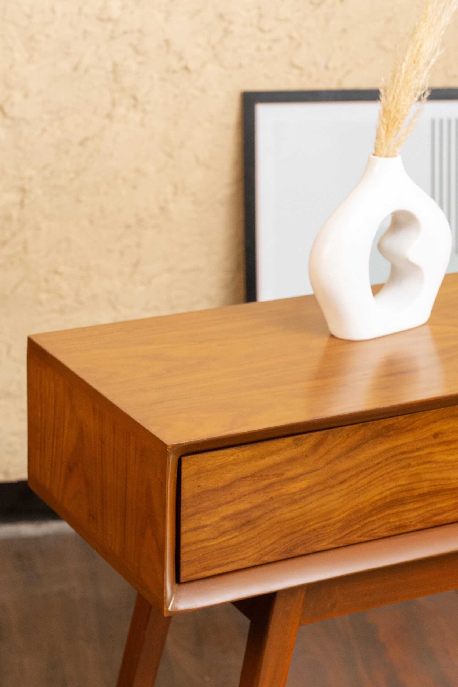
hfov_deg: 14.6
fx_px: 1793
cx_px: 229
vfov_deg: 21.7
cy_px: 344
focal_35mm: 94
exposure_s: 1/200
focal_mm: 63
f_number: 5.6
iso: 3200
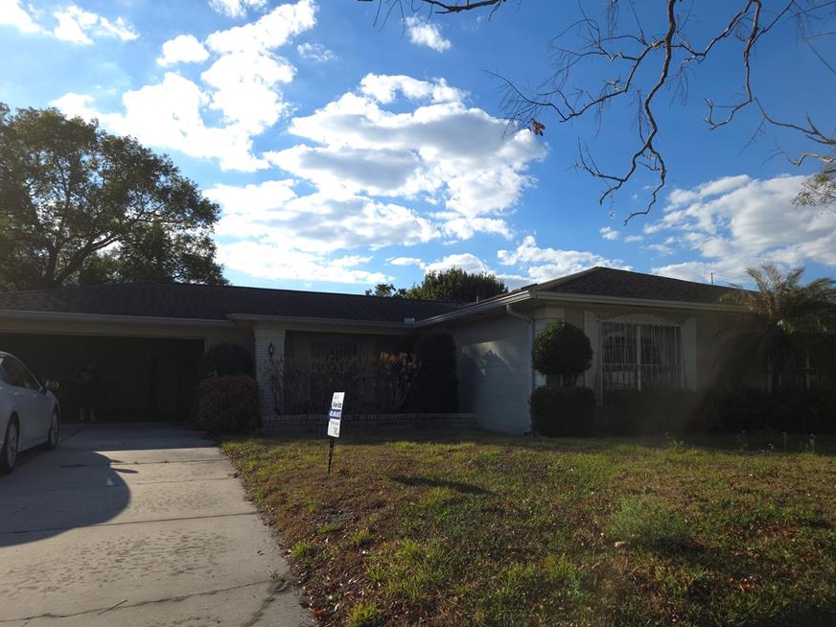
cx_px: 475
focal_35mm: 27
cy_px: 343
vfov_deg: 51.3
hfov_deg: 65.0
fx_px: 652
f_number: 1.8
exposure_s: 1/2264
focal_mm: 5.4
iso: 50
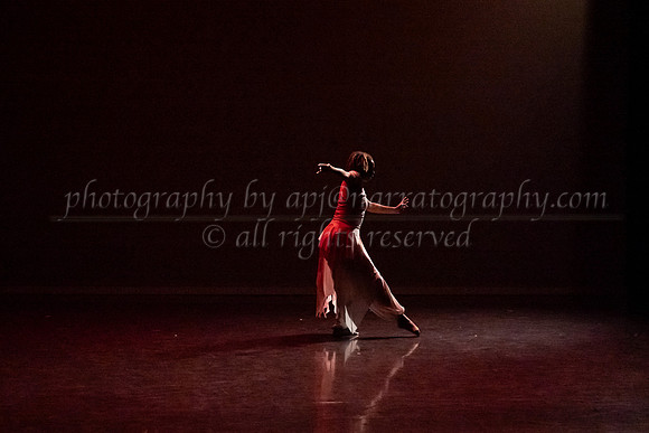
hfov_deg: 27.8
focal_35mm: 73
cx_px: 364
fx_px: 1313
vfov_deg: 18.7
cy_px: 215
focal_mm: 57
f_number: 4
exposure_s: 1/400
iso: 6400
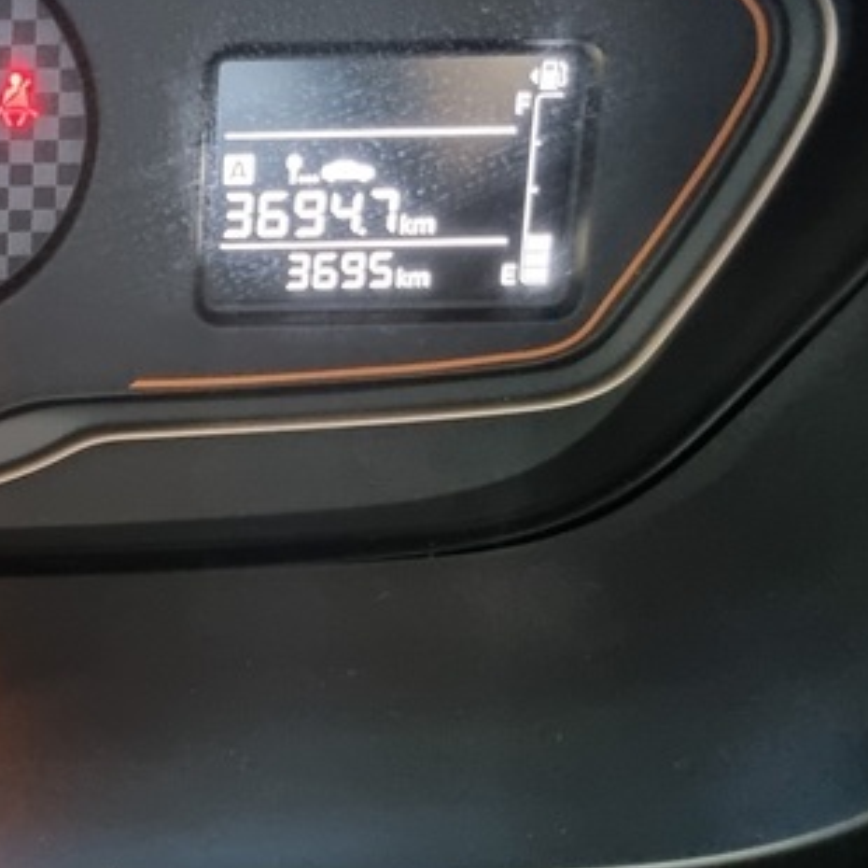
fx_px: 2156
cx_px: -258
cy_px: 409
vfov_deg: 22.8
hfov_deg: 20.8
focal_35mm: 76
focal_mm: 5.4
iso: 800
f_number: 1.8
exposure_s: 1/25
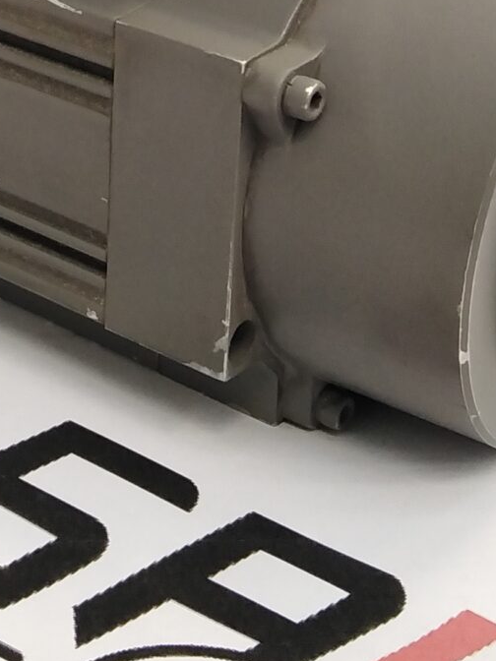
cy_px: -43
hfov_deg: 14.4
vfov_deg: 19.1
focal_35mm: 99
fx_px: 1891
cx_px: -125
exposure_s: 1/30
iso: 117
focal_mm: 3.59
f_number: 1.8
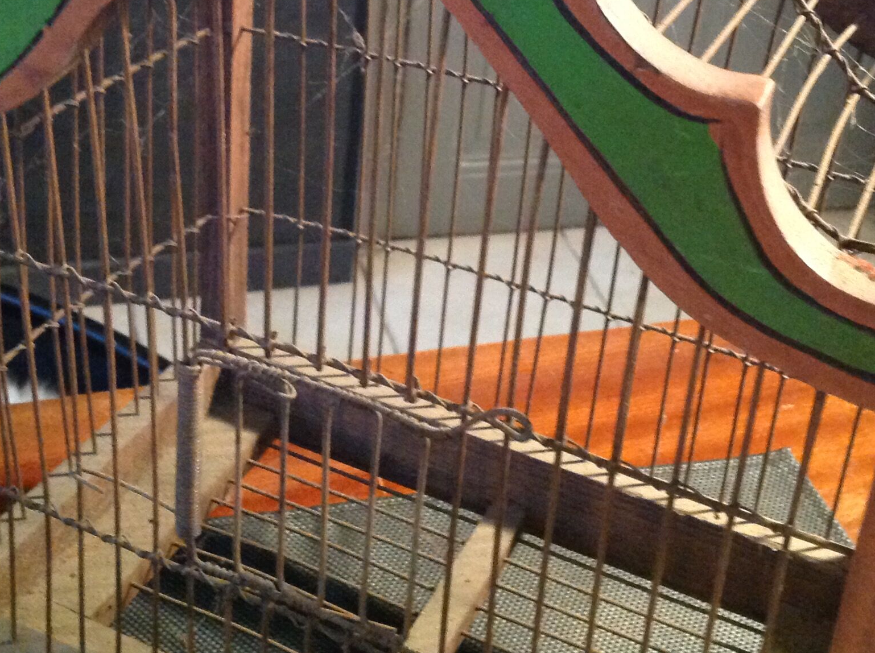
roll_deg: -6.7
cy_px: 115
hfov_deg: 32.7
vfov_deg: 24.3
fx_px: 1489
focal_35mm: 59
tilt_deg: -24.5
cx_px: 465
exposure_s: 1/17
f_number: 2.4
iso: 500
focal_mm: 4.28
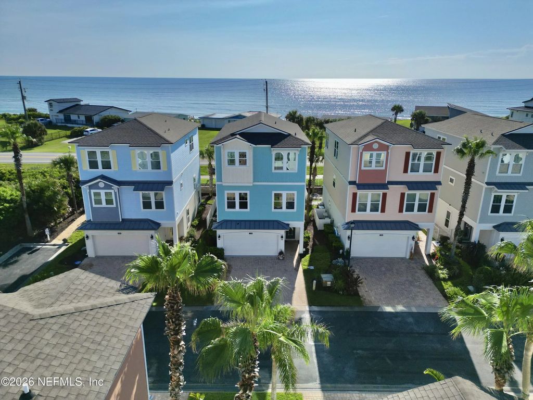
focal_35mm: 24
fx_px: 370
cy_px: 200
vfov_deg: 56.8
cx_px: 266
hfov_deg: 71.6
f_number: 1.7
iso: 100
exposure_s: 1/6400
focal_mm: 6.72
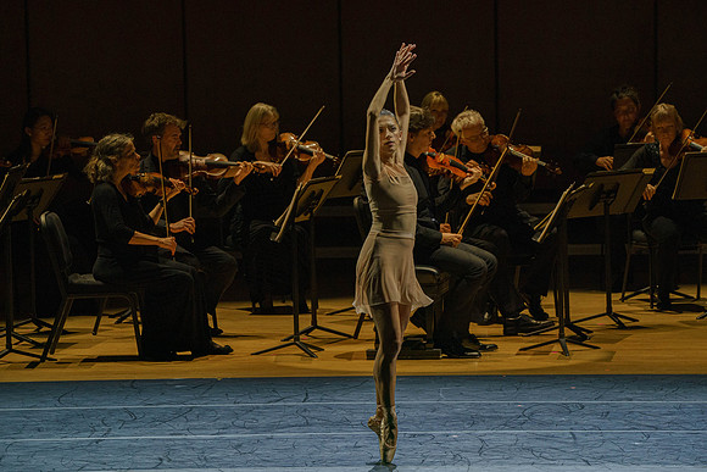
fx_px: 5731
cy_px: 235
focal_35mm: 292
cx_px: 351
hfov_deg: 7.1
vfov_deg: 4.7
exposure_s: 1/250
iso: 4000
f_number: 11
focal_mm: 285
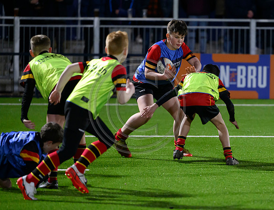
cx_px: 201
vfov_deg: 5.8
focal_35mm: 261
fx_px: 2084
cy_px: 97
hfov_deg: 7.5
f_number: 3.2
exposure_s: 1/1000
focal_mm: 185
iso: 6400
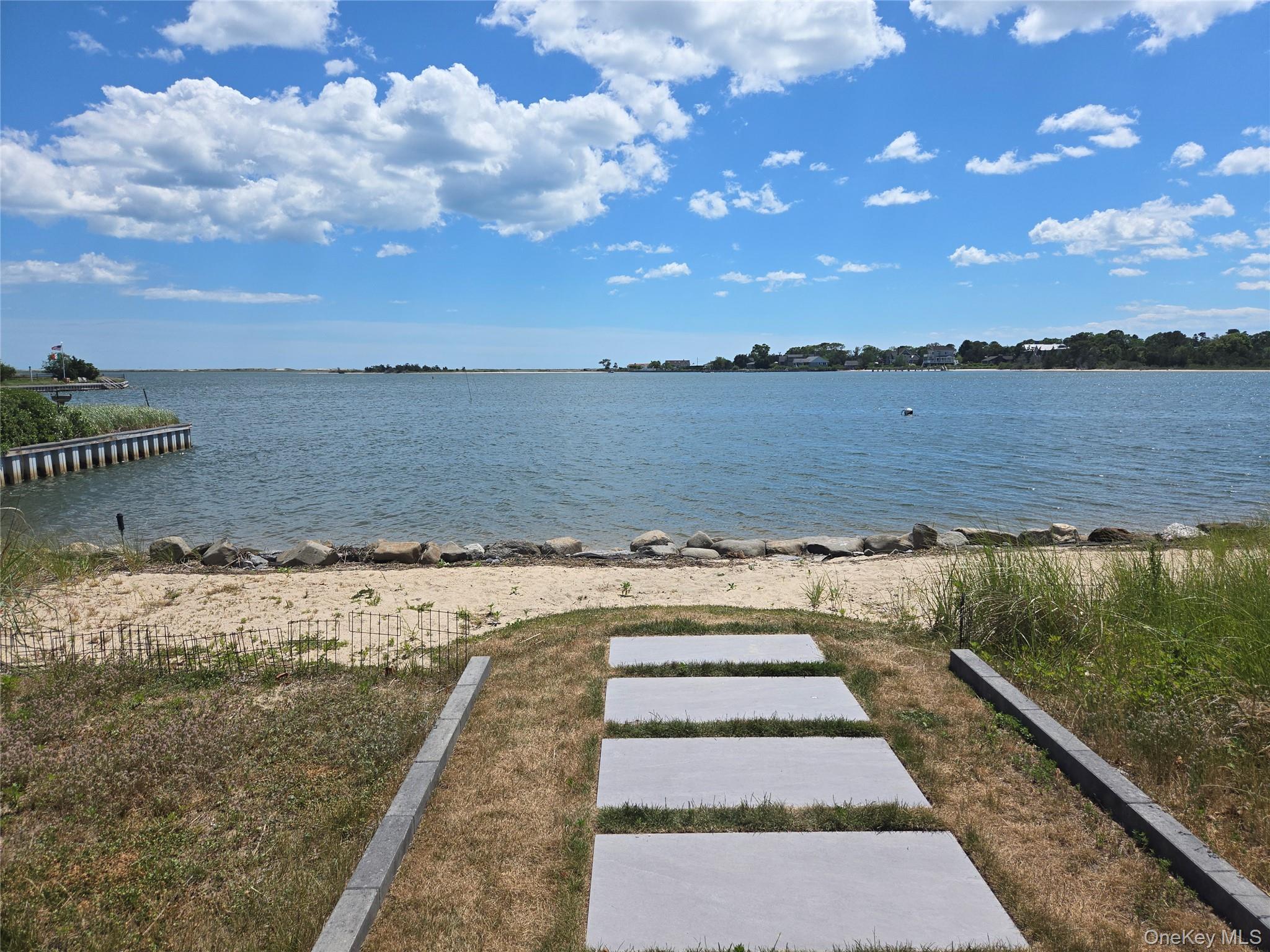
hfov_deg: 73.9
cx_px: 635
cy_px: 476
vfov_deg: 58.9
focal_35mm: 23
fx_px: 844
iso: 25
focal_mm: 5.4
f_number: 1.8
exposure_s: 1/3282
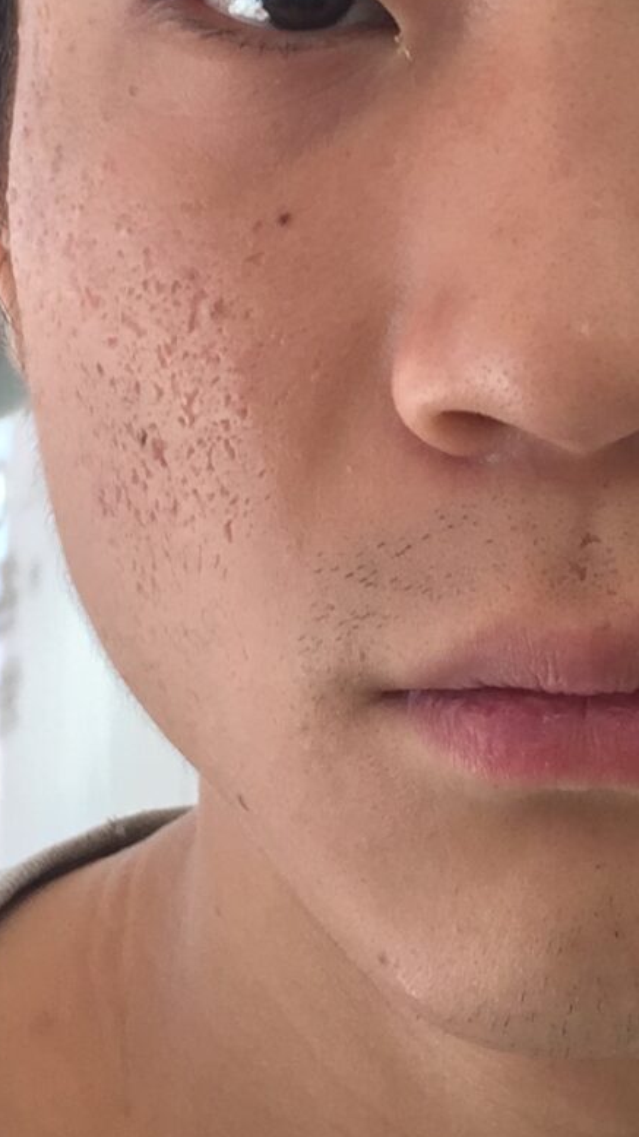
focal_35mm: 104
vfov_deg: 20.4
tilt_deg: -6.0
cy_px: 241
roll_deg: -1.9
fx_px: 3136
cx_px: 592
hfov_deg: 11.5
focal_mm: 4.15
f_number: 2.2
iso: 32
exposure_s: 1/40
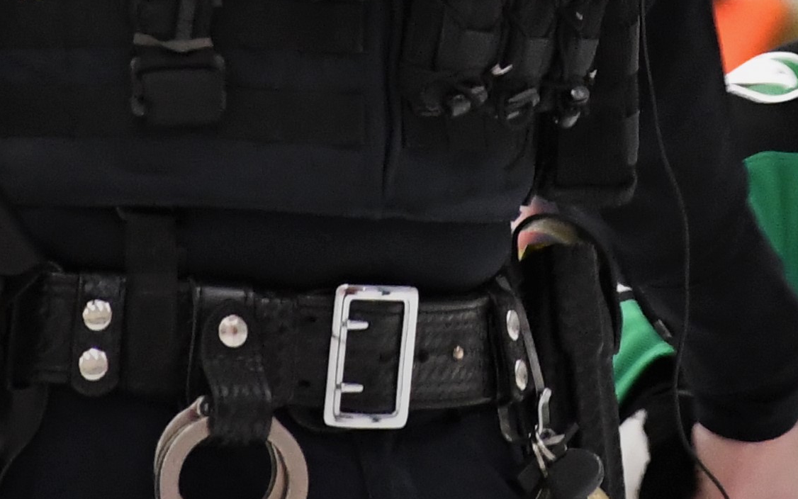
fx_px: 26296
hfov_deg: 1.7
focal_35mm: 1209
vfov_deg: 1.1
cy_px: -359
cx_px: 680
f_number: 5
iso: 4000
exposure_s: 1/125
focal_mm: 160
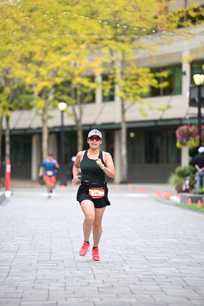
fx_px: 1402
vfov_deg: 12.4
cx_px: 102
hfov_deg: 8.3
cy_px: 153
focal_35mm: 165
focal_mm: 165
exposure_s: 1/1600
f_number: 2.8
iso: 640
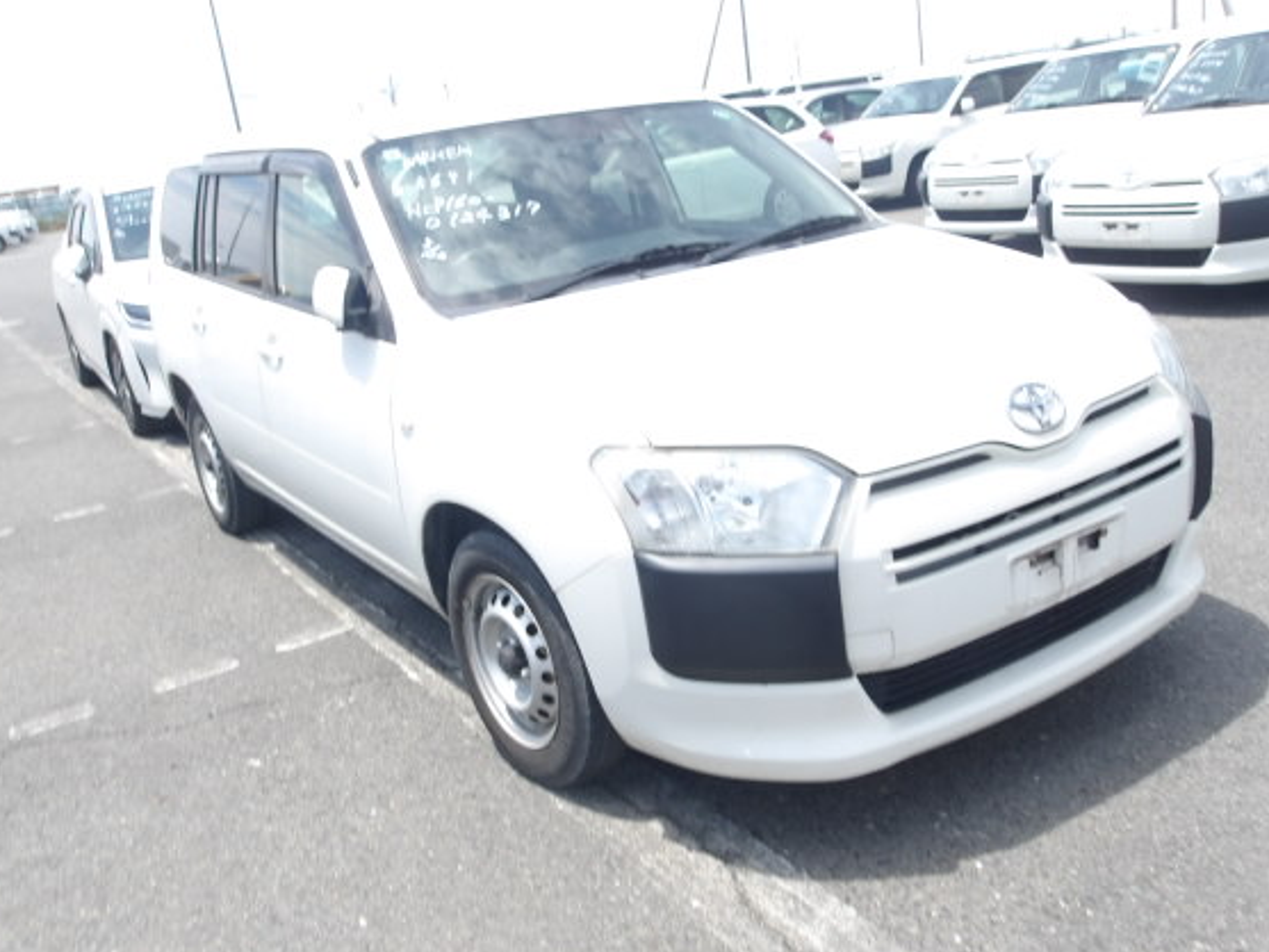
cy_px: 485
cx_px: 622
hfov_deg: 58.3
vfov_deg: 45.5
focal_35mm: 31
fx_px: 1137
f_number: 10.4
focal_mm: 4.9
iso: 100
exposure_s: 1/60
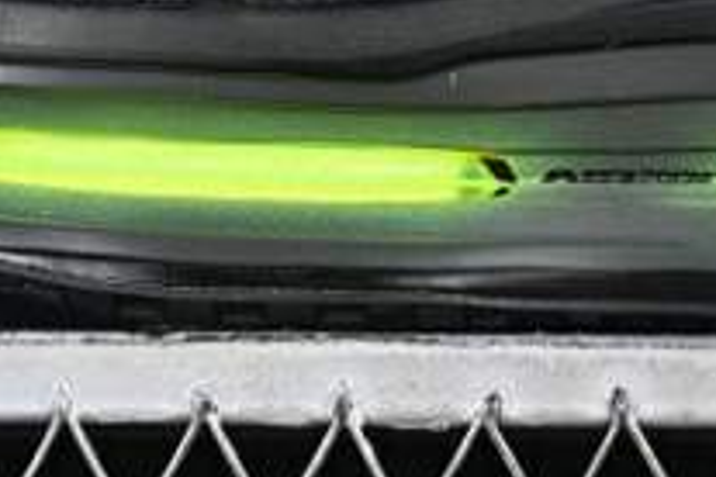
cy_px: -194
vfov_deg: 5.2
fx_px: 5250
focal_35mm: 264
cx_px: 540
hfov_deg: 7.8
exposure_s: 1/60
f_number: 6.3
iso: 160
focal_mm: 50
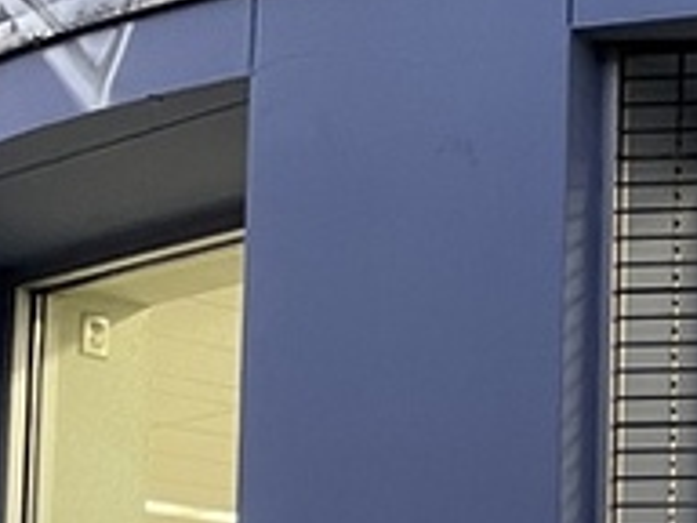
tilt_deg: +5.4
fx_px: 2618
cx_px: 1703
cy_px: 824
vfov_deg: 10.9
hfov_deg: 12.0
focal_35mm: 130
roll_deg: -0.7
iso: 160
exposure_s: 1/60
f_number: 1.6
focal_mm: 4.2
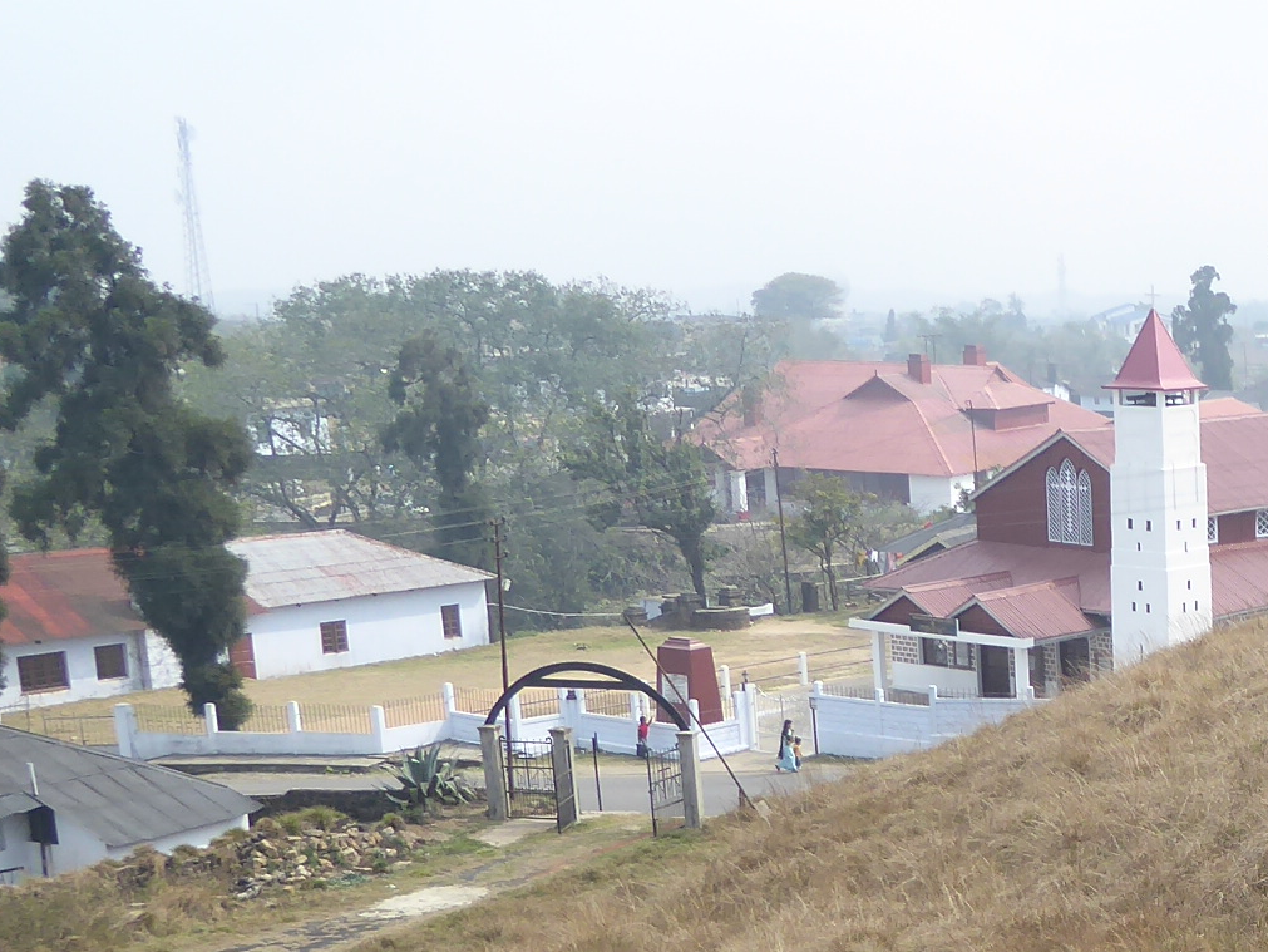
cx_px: 1588
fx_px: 2968
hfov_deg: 22.0
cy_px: 1074
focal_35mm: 81
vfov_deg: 17.5
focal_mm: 5.4
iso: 80
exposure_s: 1/320
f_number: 3.5
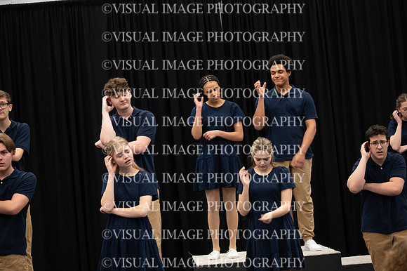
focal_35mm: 107
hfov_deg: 19.1
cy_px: 136
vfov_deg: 12.8
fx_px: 1209
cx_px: 204
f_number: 6.3
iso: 6400
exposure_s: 1/100
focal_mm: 107
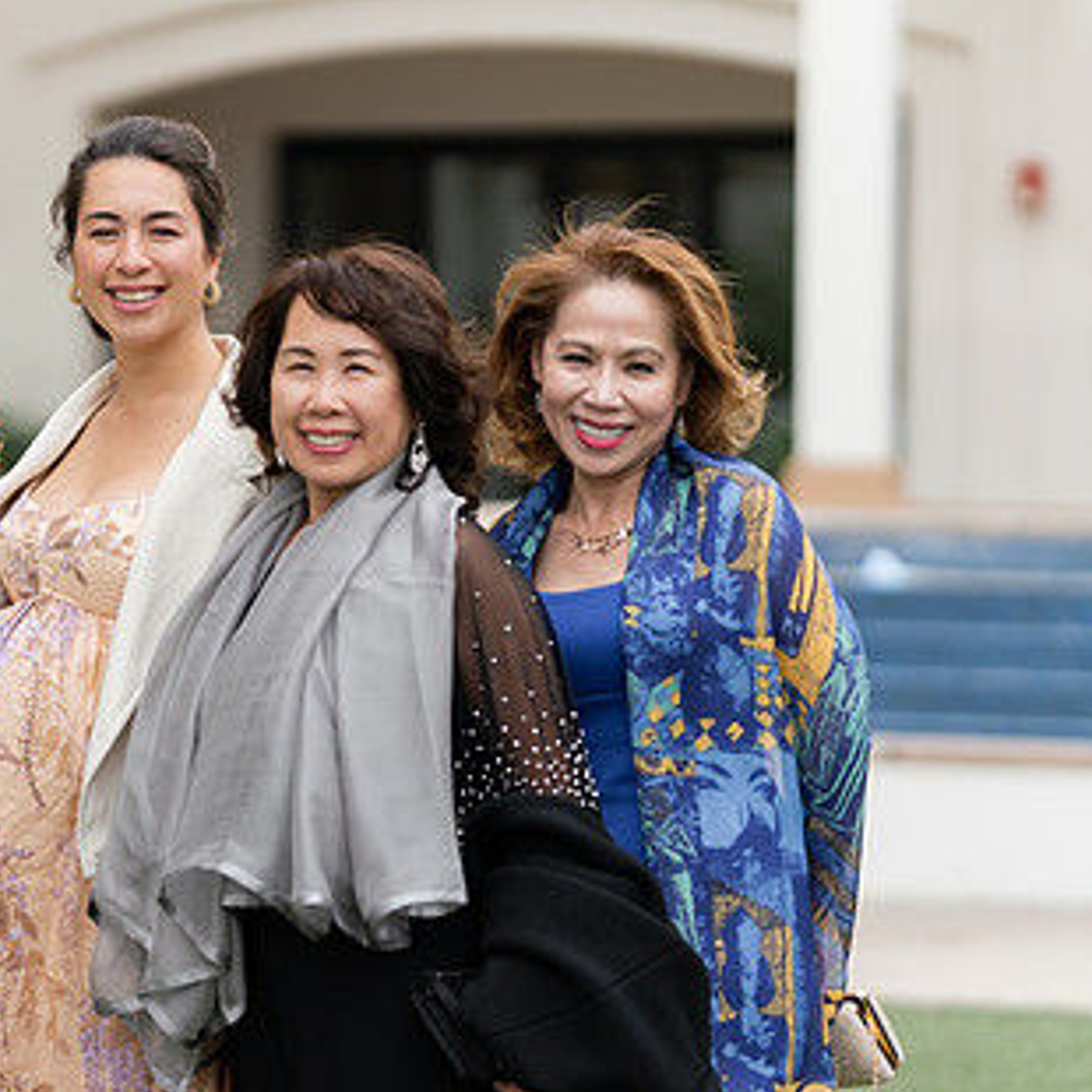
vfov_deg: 12.9
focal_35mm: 135
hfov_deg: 12.8
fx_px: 4818
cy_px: 678
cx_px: 134
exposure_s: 1/3200
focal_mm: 85
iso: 160
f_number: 1.4
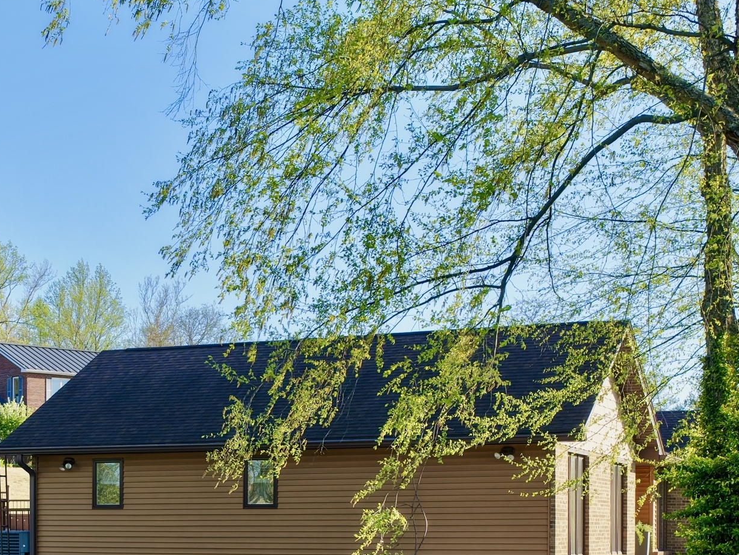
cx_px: 126
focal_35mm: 67
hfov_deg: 28.2
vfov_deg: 21.3
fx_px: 1431
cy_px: 538
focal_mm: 14.45
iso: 100
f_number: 2.8
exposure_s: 1/320
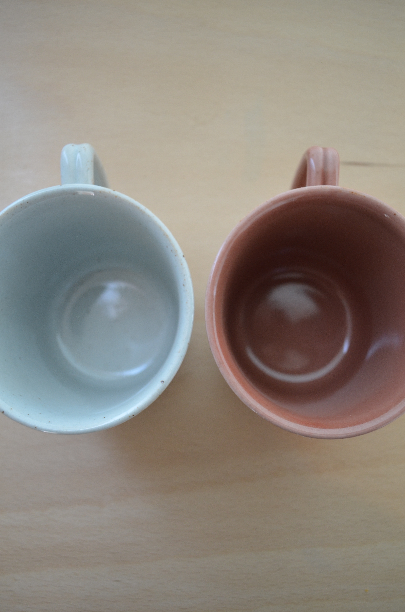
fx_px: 509
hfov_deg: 43.4
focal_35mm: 30
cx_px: 202
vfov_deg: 62.0
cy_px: 306
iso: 800
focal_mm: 20
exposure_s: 1/50
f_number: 3.8
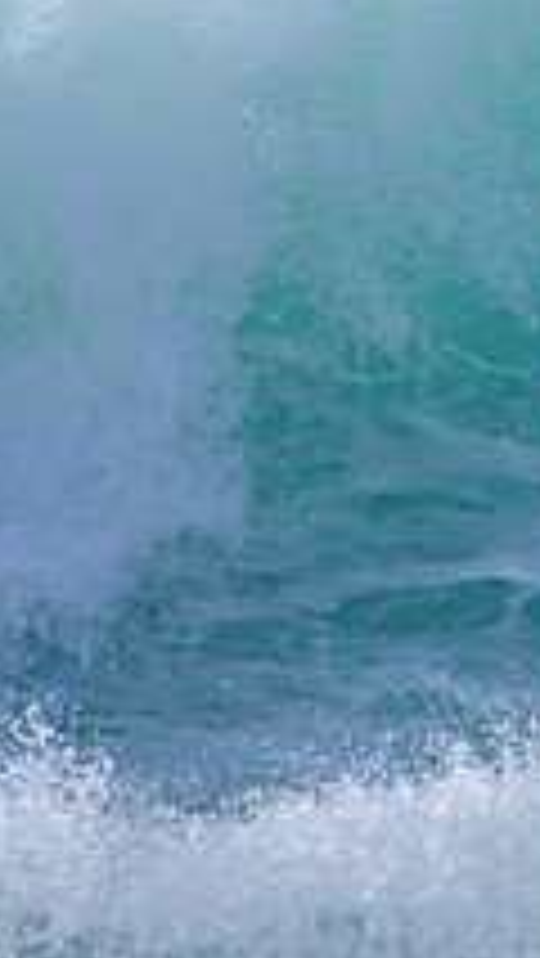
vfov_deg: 0.8
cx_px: 1044
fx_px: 72462
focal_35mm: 2850
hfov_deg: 0.4
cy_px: 322
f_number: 11
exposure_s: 1/2500
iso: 900
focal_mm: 1000
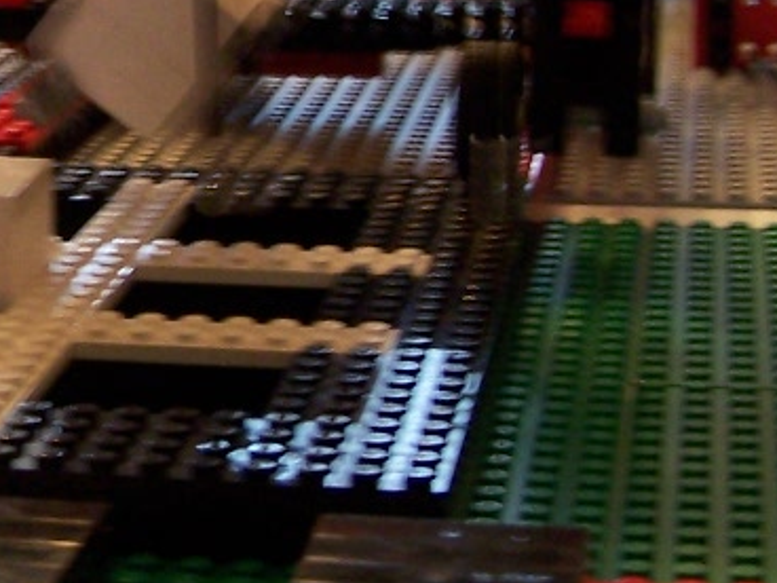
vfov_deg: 11.9
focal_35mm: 124
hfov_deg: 15.4
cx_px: -106
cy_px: 120
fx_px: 2783
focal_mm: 6.3
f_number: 2.8
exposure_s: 1/8
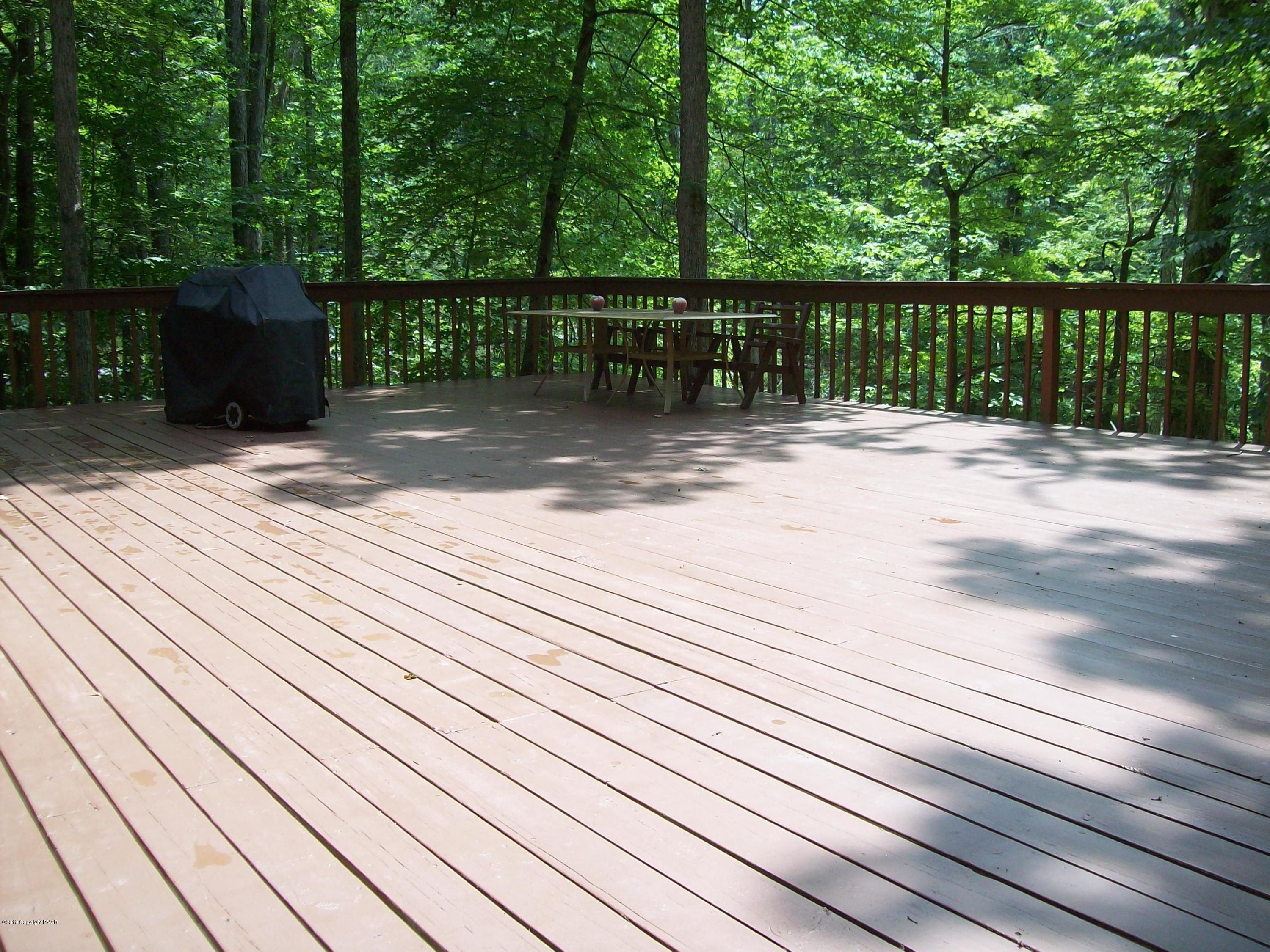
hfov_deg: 51.4
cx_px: 635
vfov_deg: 39.7
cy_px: 476
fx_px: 1321
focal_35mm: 36
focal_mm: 6
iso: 80
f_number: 2.7
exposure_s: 1/332
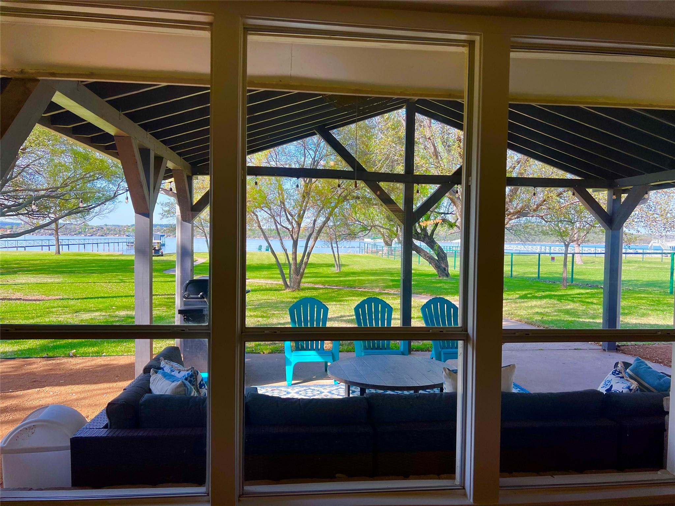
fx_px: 507
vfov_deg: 53.1
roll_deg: -0.8
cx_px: 338
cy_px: 253
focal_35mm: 26
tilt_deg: -2.7
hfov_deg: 67.3
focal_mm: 5.7
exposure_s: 1/696
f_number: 1.5
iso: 50
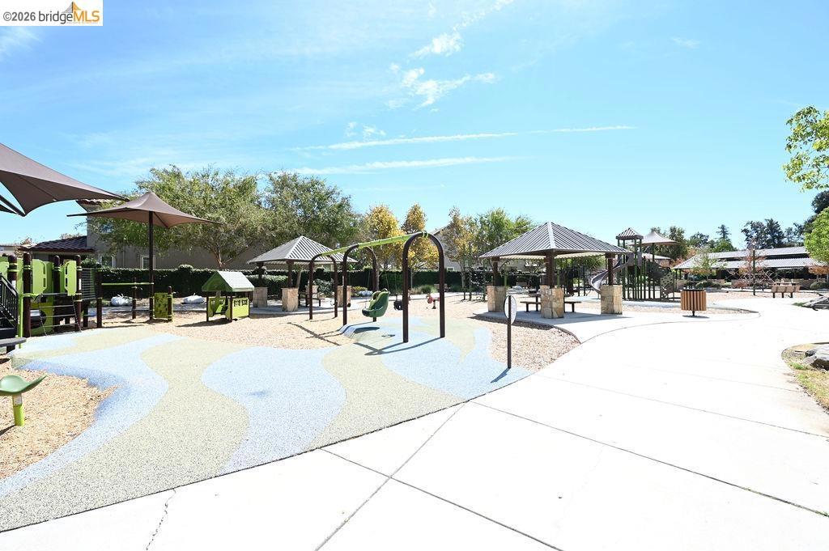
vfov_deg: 81.1
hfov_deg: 104.3
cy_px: 276
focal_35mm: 14
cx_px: 414
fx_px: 322
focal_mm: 14
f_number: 8
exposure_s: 1/125
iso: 100
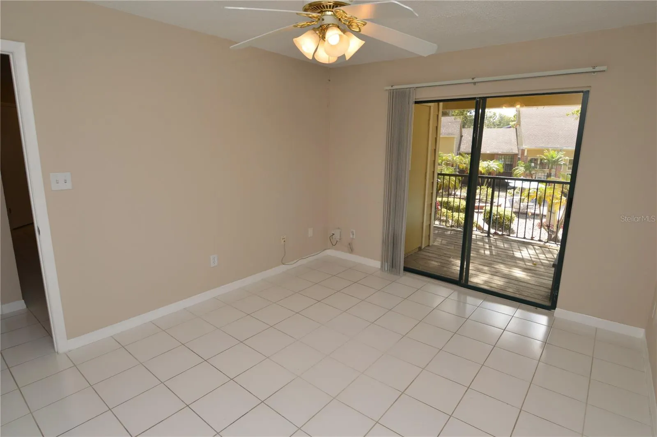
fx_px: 328
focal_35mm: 18
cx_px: 328
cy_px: 218
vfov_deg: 67.3
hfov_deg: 90.1
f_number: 5.6
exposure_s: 1/125
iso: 220
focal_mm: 12
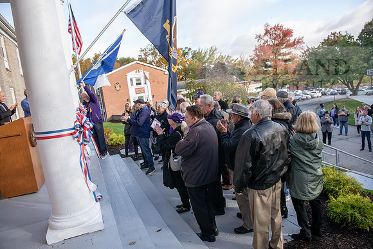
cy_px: 124
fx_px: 249
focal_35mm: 24
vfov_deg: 53.2
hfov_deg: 73.7
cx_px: 186
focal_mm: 24
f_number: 4
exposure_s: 1/250
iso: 160
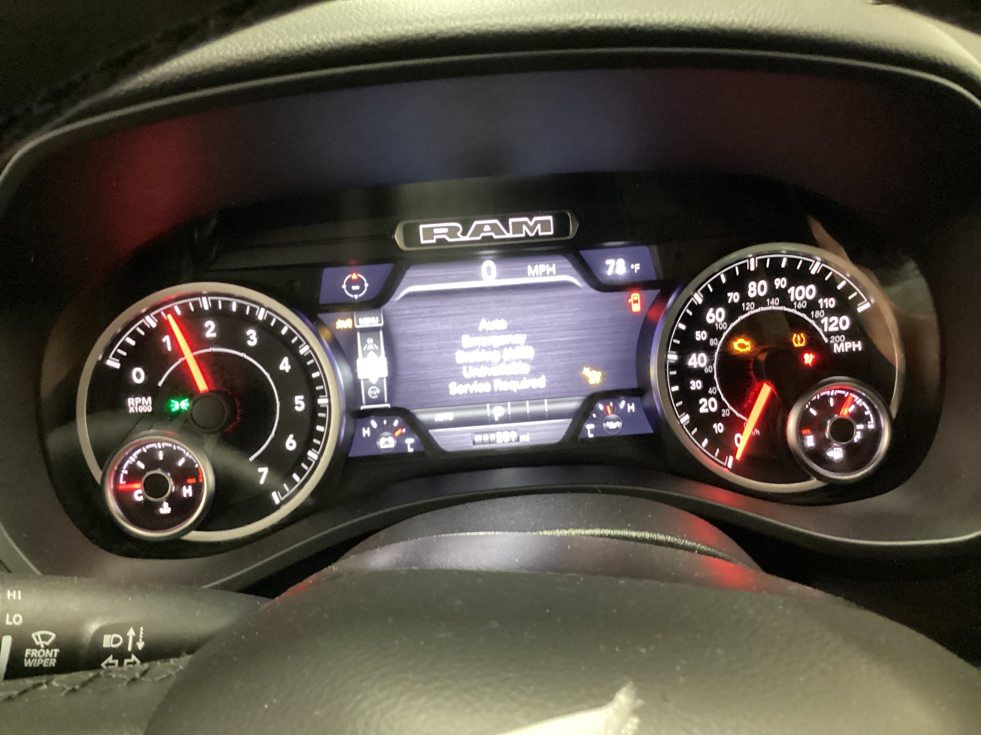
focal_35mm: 31
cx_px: 490
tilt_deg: -26.9
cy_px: 368
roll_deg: +2.2
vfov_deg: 45.4
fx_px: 879
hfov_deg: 58.4
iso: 640
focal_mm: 3.3
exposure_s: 1/15
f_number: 2.4
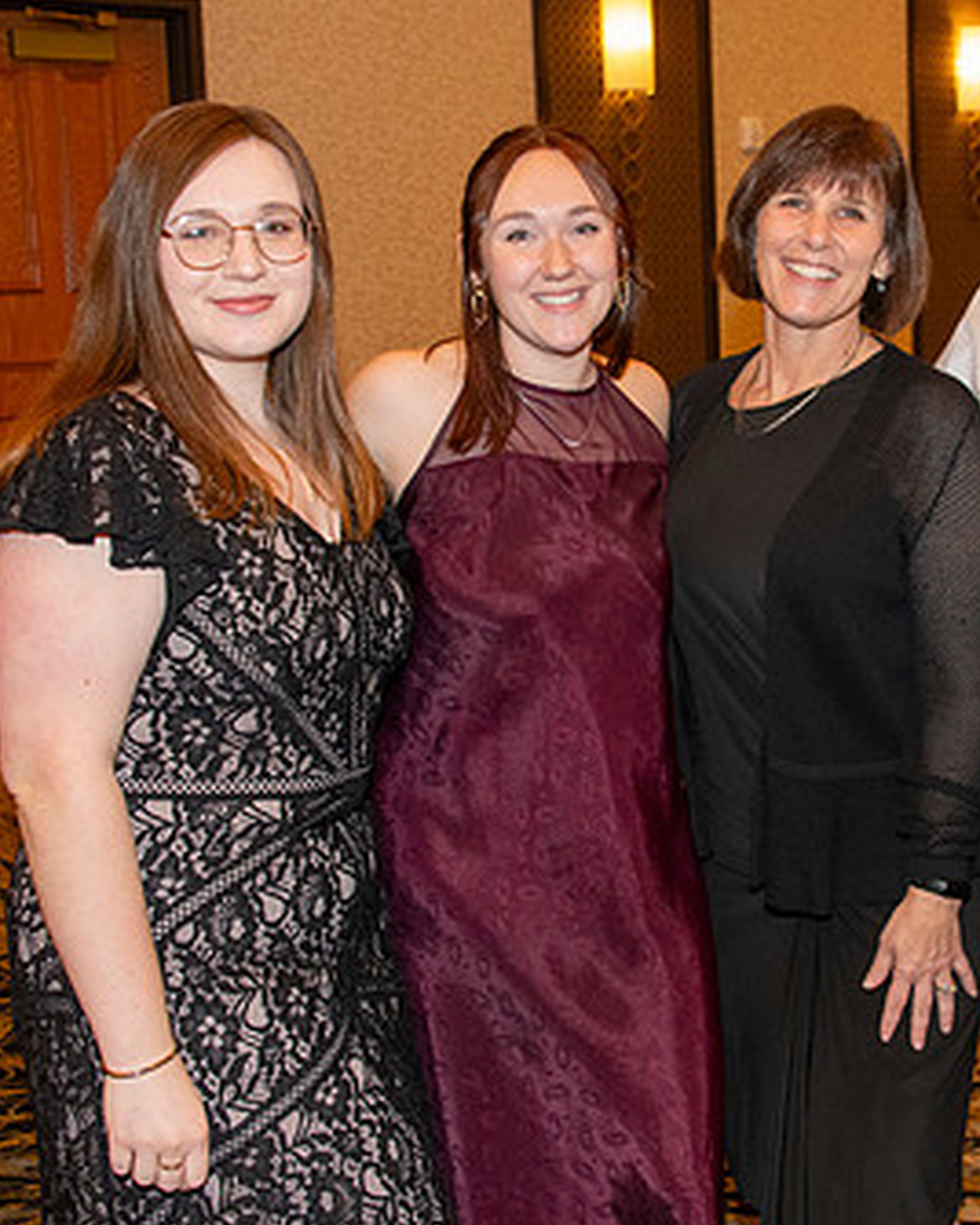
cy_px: 561
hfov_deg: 28.9
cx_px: 669
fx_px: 1885
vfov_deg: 36.0
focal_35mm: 52
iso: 2000
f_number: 5.6
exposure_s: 1/60
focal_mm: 32
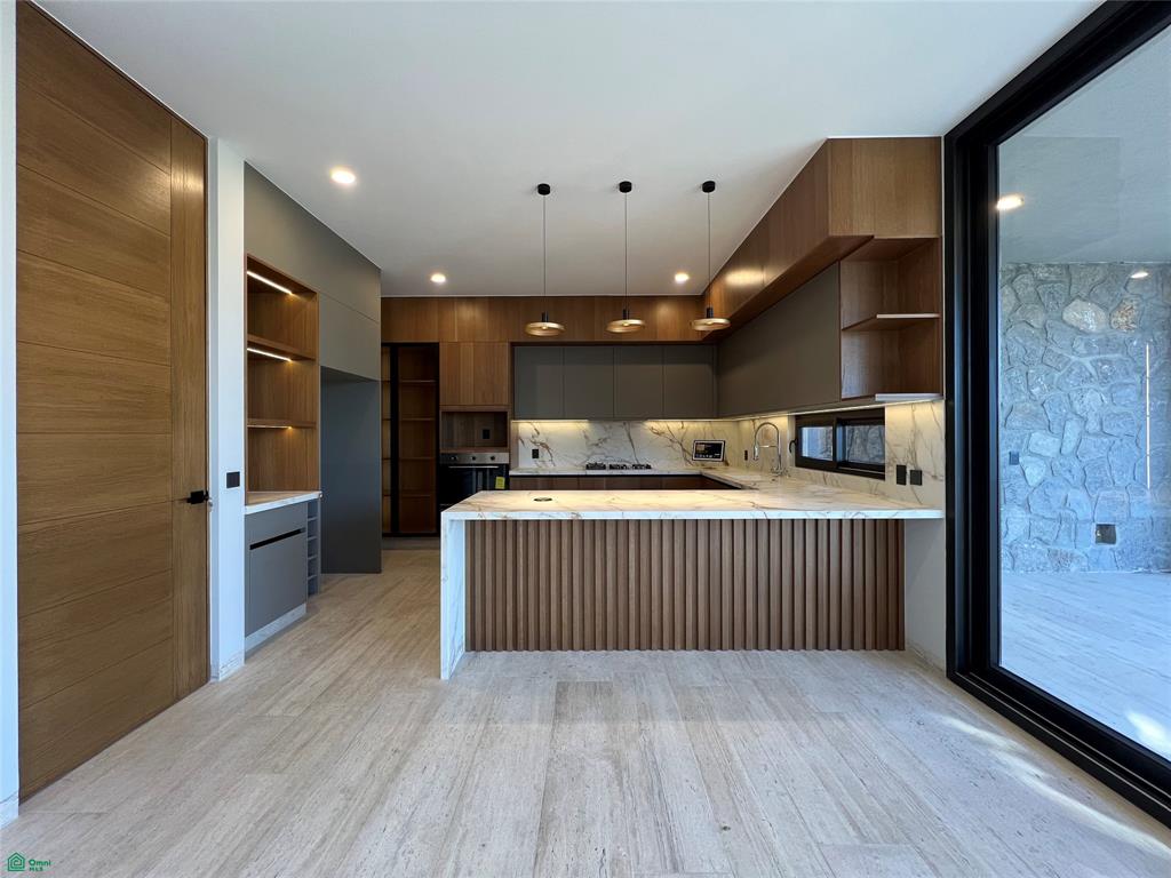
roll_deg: +0.3
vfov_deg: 89.9
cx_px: 586
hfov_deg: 106.2
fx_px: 440
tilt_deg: -0.7
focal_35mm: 13
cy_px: 439
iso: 200
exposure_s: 1/120
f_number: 1.8
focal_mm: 1.57
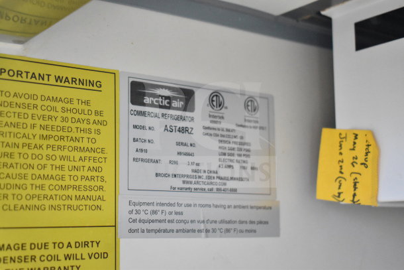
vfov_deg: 25.1
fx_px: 606
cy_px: 135
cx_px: 202
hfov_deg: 36.9
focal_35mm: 54
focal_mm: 36
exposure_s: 1/100
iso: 6400
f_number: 5
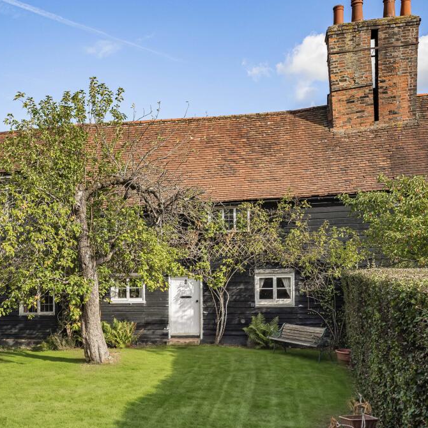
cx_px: 106
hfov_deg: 41.5
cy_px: 214
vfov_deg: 42.8
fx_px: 546
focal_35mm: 39
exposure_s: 1/2500
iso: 400
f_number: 5.6
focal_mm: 30
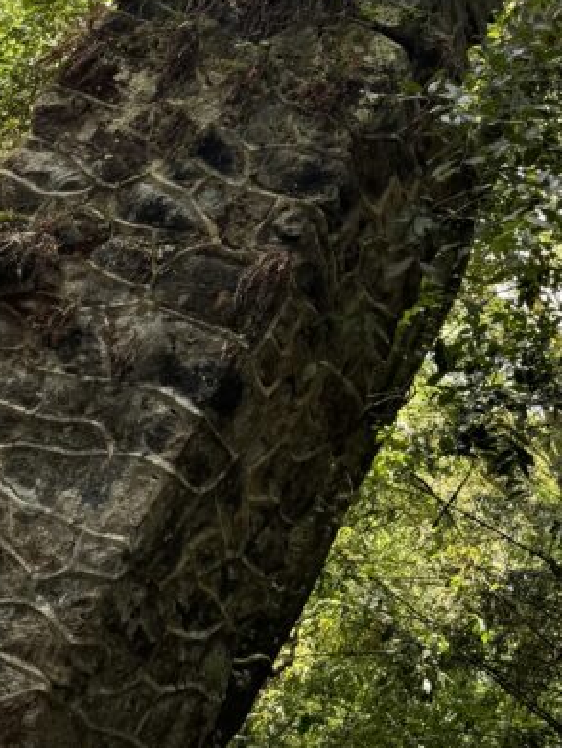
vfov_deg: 30.2
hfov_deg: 23.2
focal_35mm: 63
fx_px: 1362
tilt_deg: +26.3
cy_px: 190
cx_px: 389
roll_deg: -27.4
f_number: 1.78
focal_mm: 6.76
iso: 80
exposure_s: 1/225
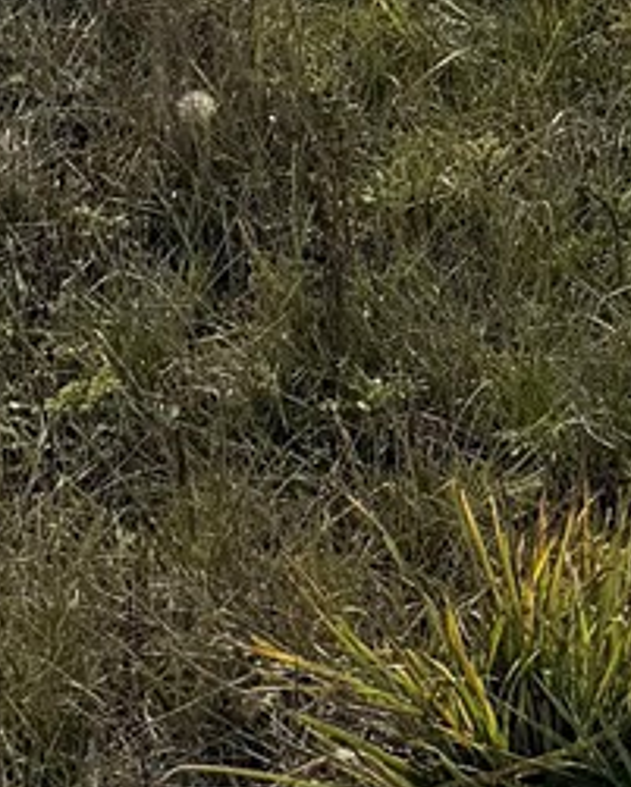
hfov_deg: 8.0
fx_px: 4456
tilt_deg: -10.0
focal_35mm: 191
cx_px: 753
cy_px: -756
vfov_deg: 9.5
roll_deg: +0.6
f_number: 1.78
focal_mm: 6.76
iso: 80
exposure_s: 1/14286
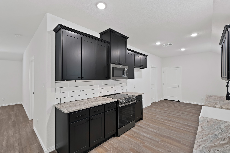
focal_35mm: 14
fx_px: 89
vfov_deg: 81.3
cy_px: 76
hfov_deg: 104.2
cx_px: 115
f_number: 9
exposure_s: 1/2.5
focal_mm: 14
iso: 640
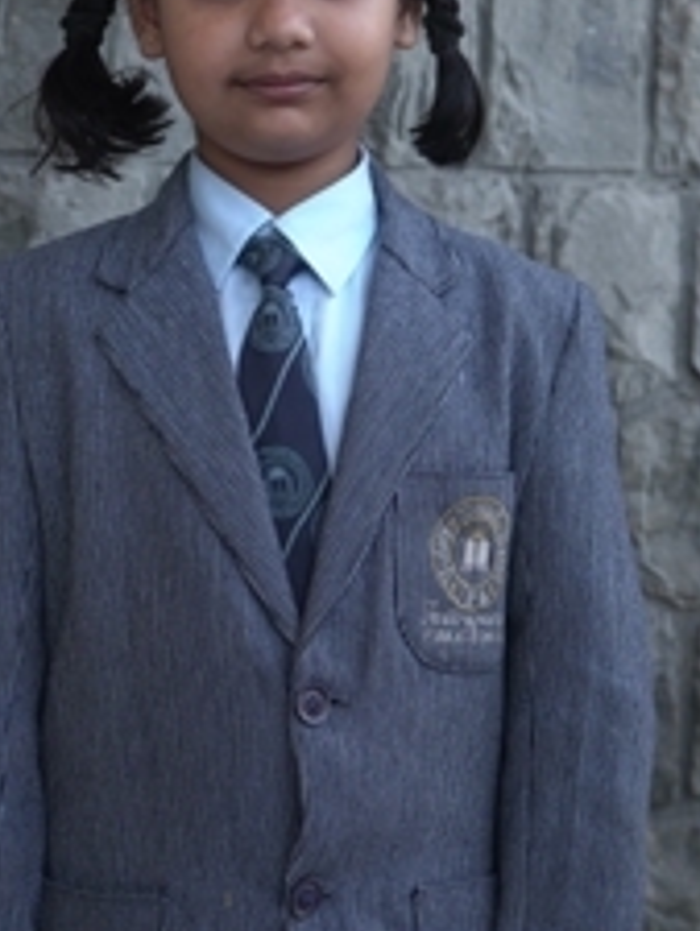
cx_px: 296
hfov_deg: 16.4
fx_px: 2424
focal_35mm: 90
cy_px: 298
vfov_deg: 21.7
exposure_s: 1/100
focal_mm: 47
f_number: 5.6
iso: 250
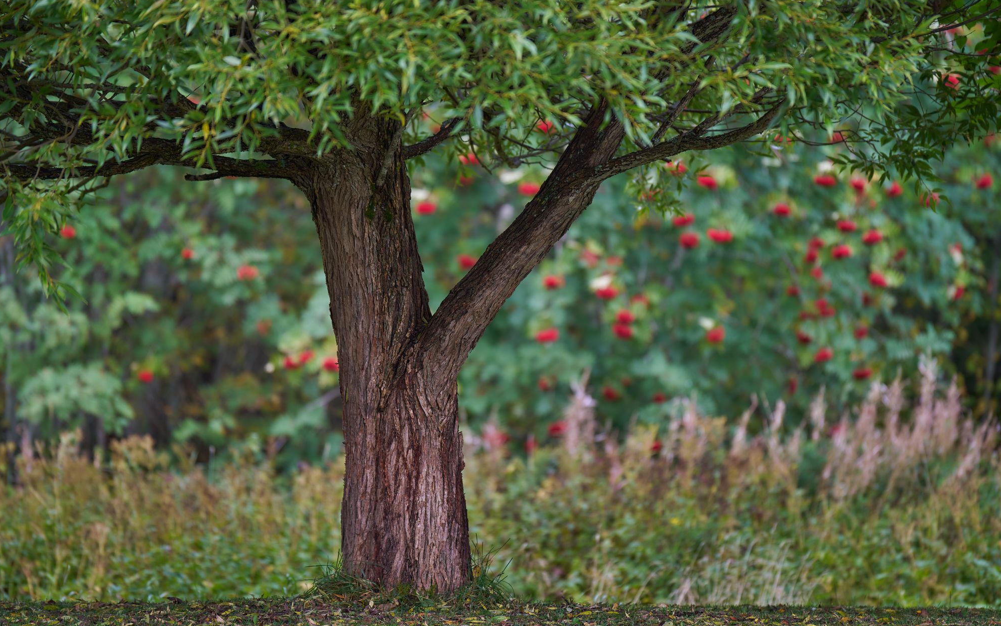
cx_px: 499
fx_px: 5019
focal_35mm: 184
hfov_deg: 11.4
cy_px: 309
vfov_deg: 7.1
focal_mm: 180
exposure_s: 1/80
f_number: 2.8
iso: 100
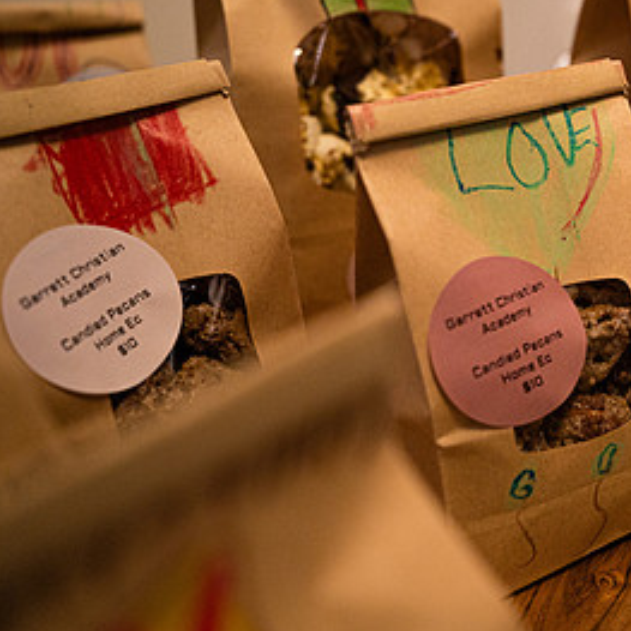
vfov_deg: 37.4
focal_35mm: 45
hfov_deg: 33.1
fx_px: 928
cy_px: 241
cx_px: 686
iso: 800
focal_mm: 24
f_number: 2.8
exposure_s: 1/200
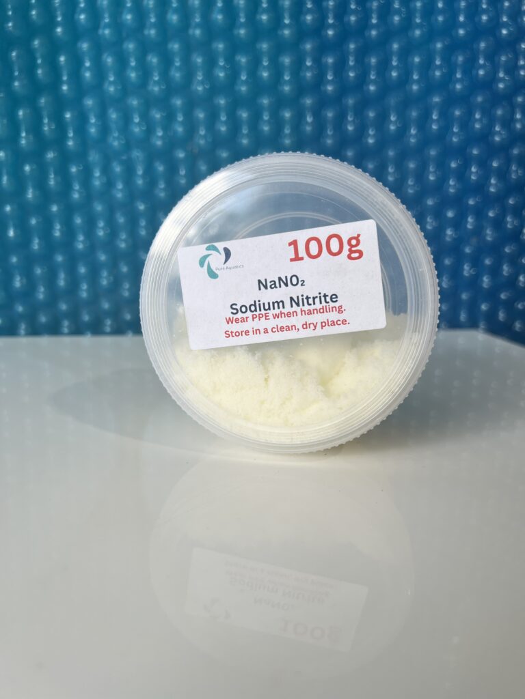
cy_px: 350
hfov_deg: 53.1
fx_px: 526
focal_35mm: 26
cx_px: 262
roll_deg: -0.6
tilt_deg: -14.1
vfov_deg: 67.3
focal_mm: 5.7
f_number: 1.5
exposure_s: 1/763
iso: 50
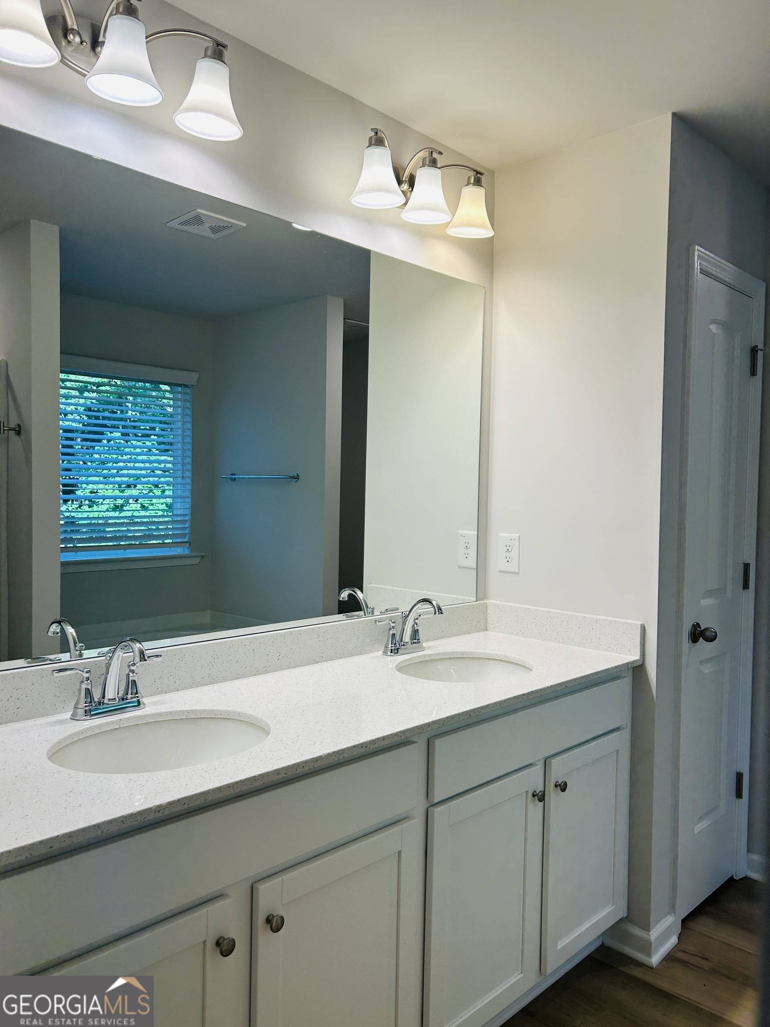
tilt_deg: -2.2
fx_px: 771
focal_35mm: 26
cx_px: 385
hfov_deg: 53.1
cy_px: 514
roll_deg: -0.8
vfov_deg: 67.3
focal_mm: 5.7
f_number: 1.5
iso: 40
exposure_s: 1/163
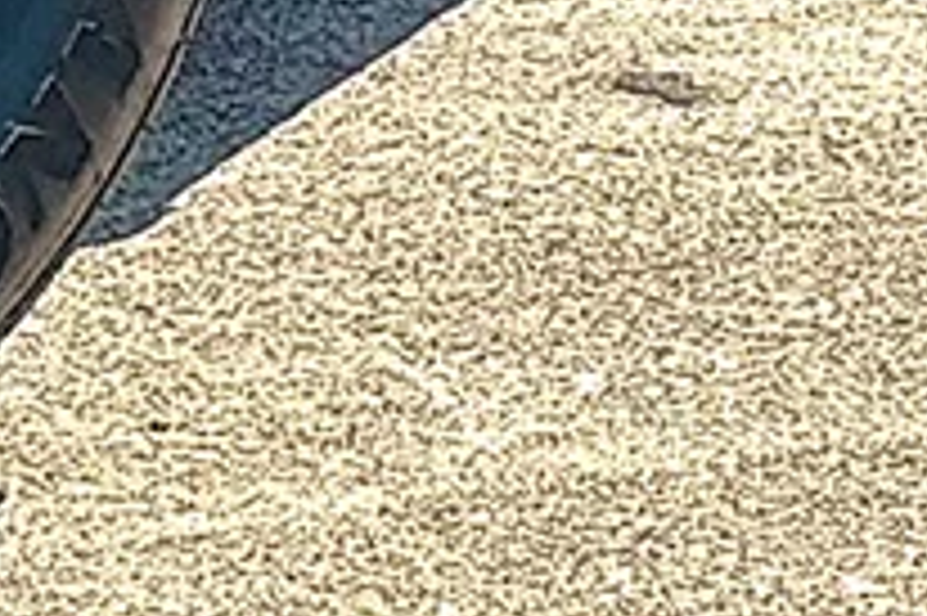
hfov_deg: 5.8
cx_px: 238
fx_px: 9108
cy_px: -339
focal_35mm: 354
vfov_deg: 3.9
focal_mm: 6.86
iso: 80
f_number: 1.78
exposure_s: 1/4808
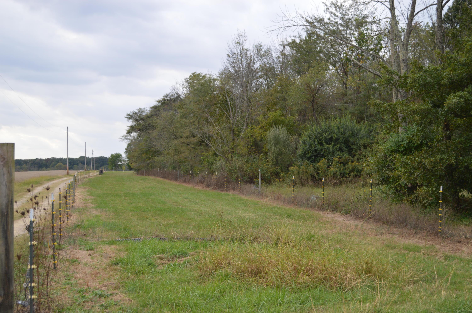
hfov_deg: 41.1
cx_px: 236
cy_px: 156
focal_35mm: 48
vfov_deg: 28.0
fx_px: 629
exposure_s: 1/125
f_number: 4.8
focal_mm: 32
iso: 100
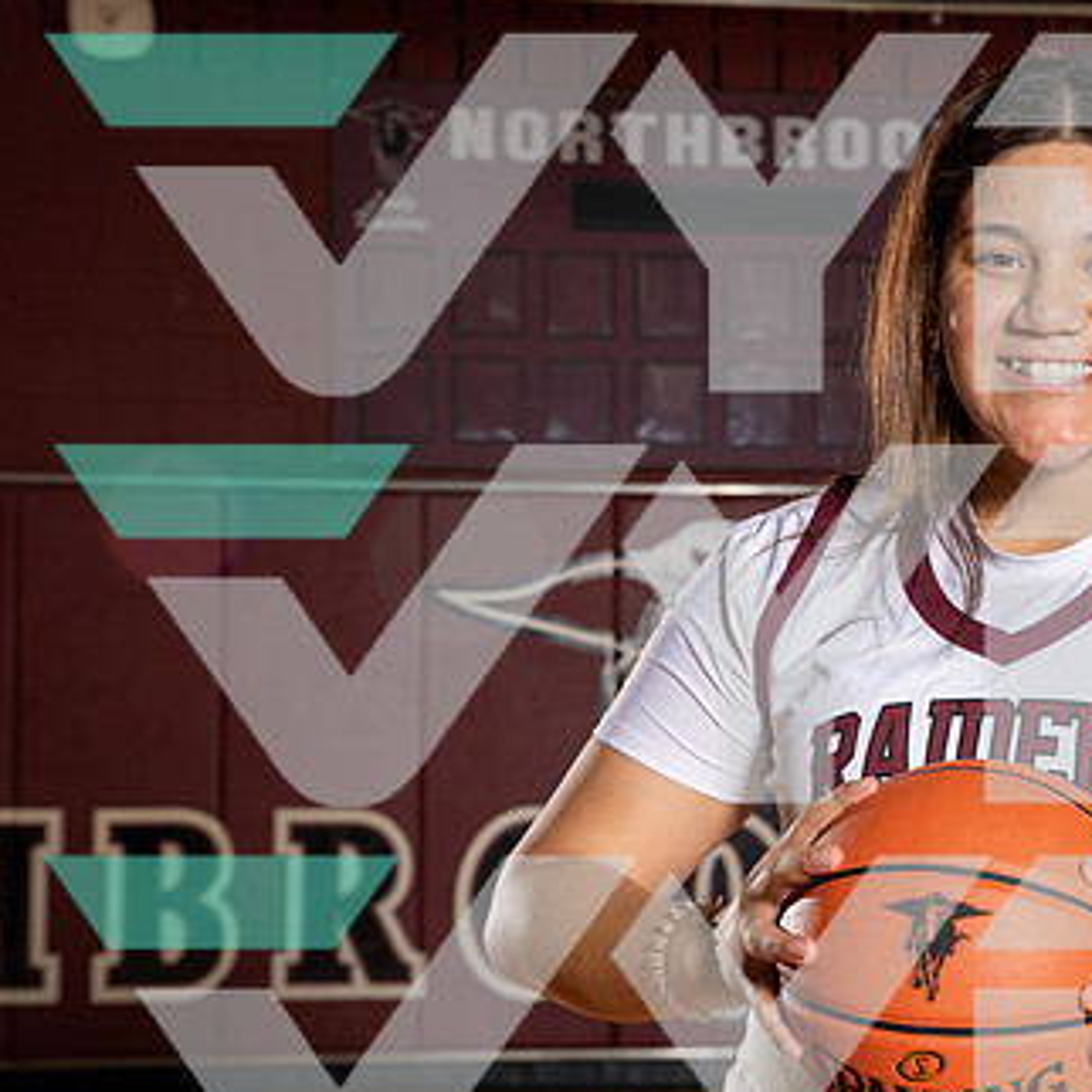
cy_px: 626
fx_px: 3284
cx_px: 919
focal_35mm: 92
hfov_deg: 18.7
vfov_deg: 18.9
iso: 500
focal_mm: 60
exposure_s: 1/250
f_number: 8
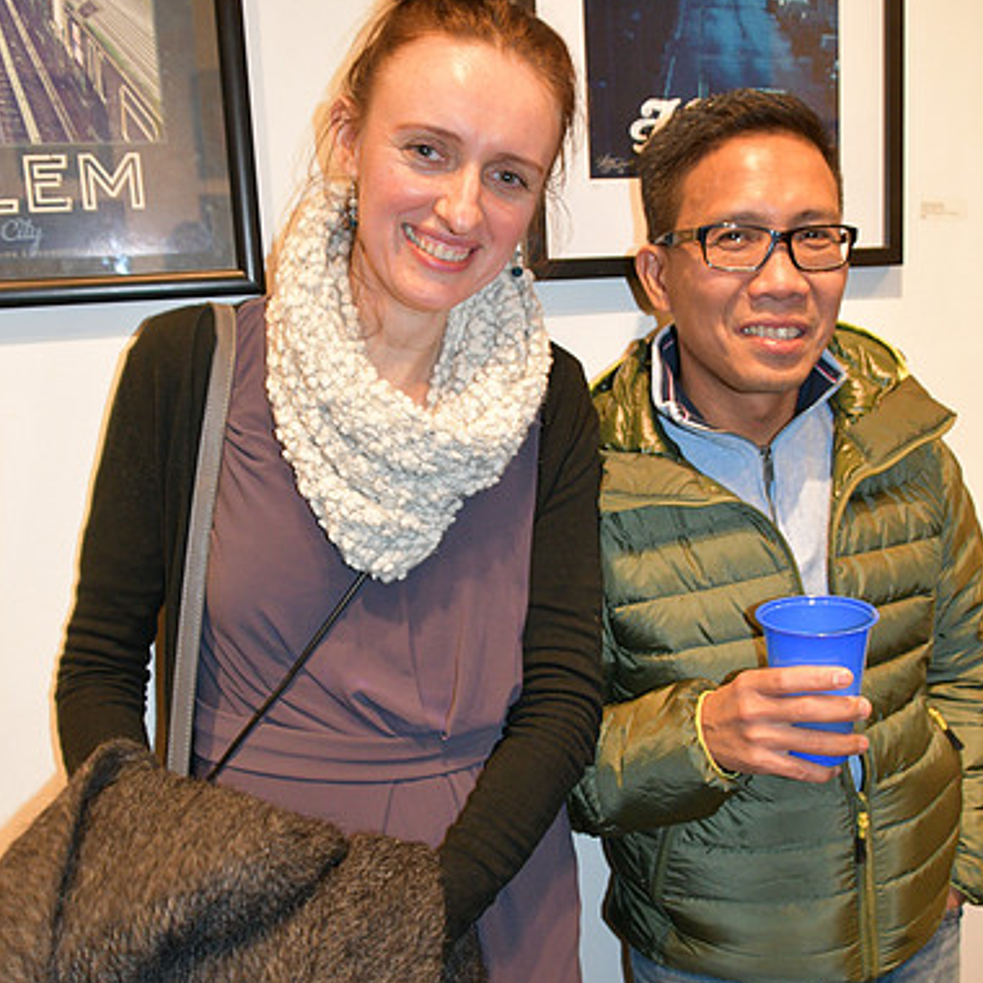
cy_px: 528
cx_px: 495
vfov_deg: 47.2
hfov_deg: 47.2
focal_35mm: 35
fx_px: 1124
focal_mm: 18
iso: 1600
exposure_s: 1/60
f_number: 3.5
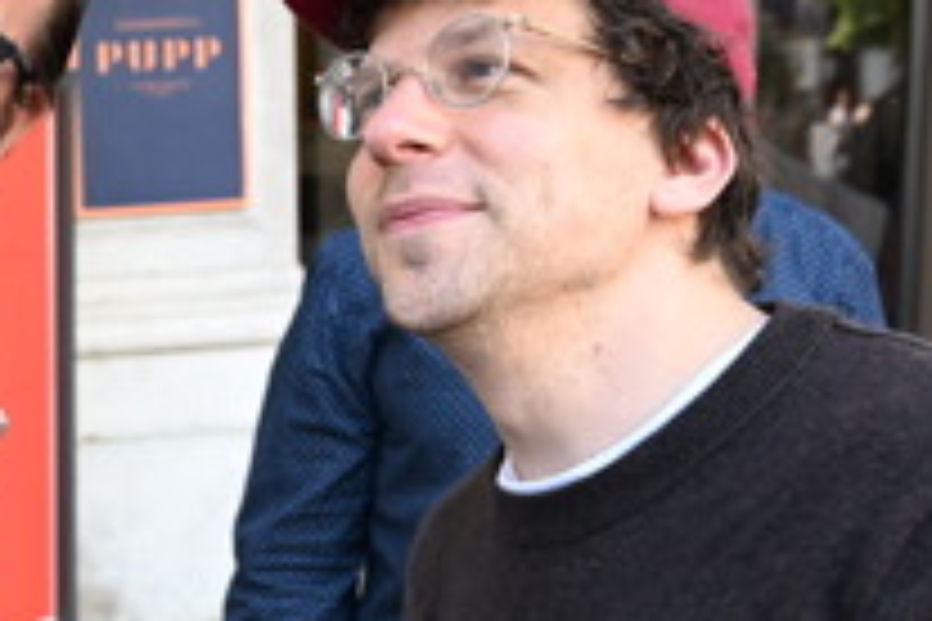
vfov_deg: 14.8
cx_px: -167
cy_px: 562
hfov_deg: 20.8
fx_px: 2373
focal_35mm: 92
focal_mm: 27.5
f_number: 4.5
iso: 1250
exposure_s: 1/800
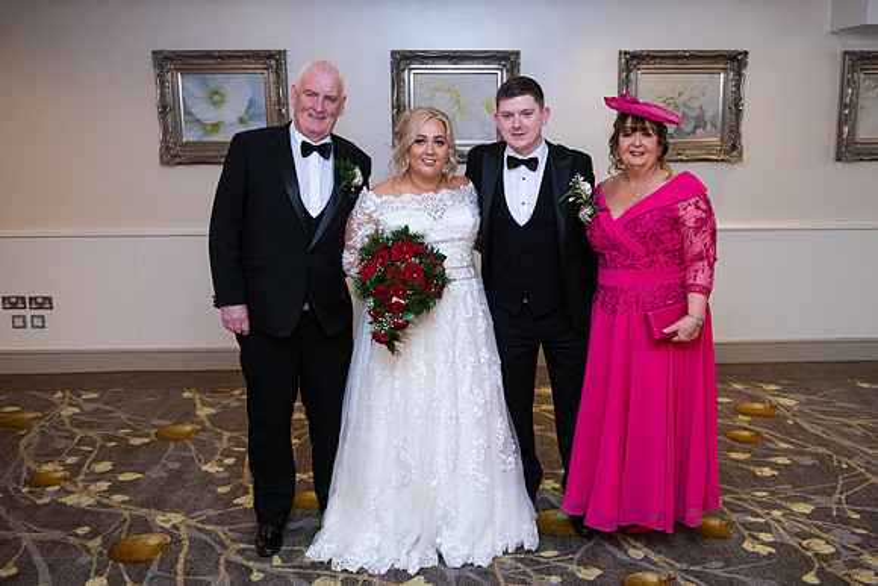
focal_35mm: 33
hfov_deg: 56.7
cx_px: 480
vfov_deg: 39.7
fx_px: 811
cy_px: 263
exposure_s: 1/160
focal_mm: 29
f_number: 3.5
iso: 1000
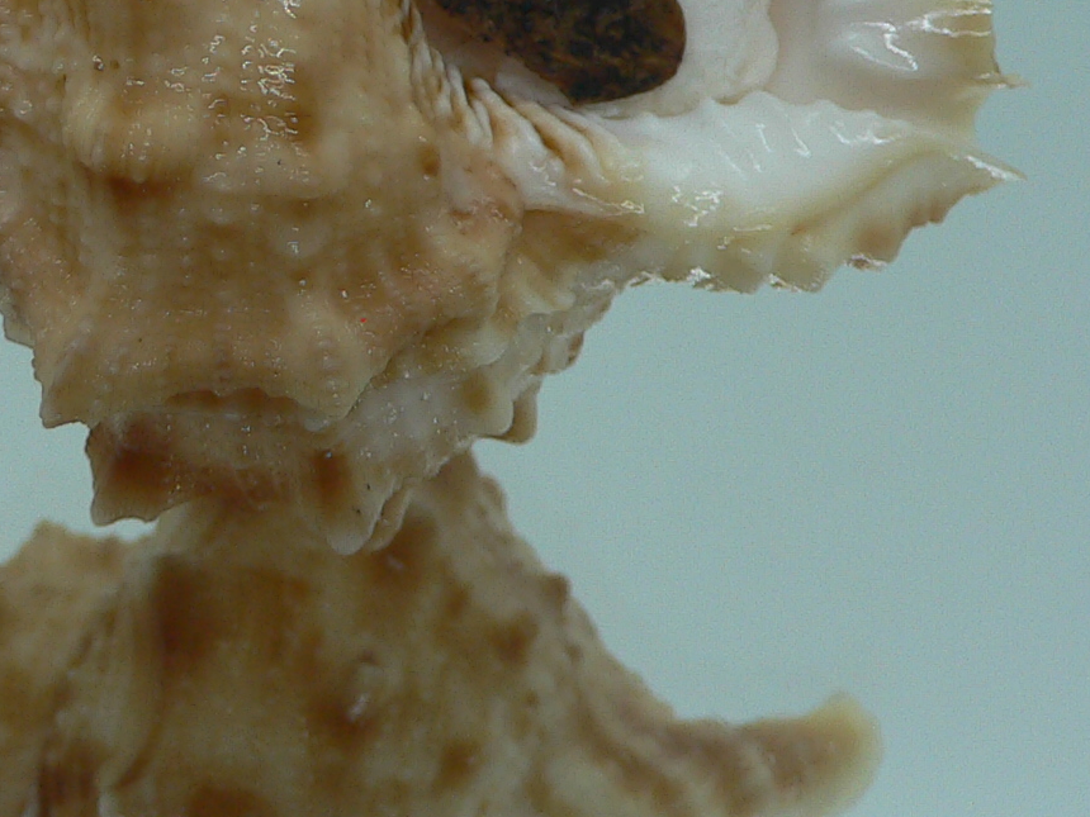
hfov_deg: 23.5
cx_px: 221
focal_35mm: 82
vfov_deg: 17.8
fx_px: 2582
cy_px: 132
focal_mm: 4.6
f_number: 2.8
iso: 80
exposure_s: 1/60
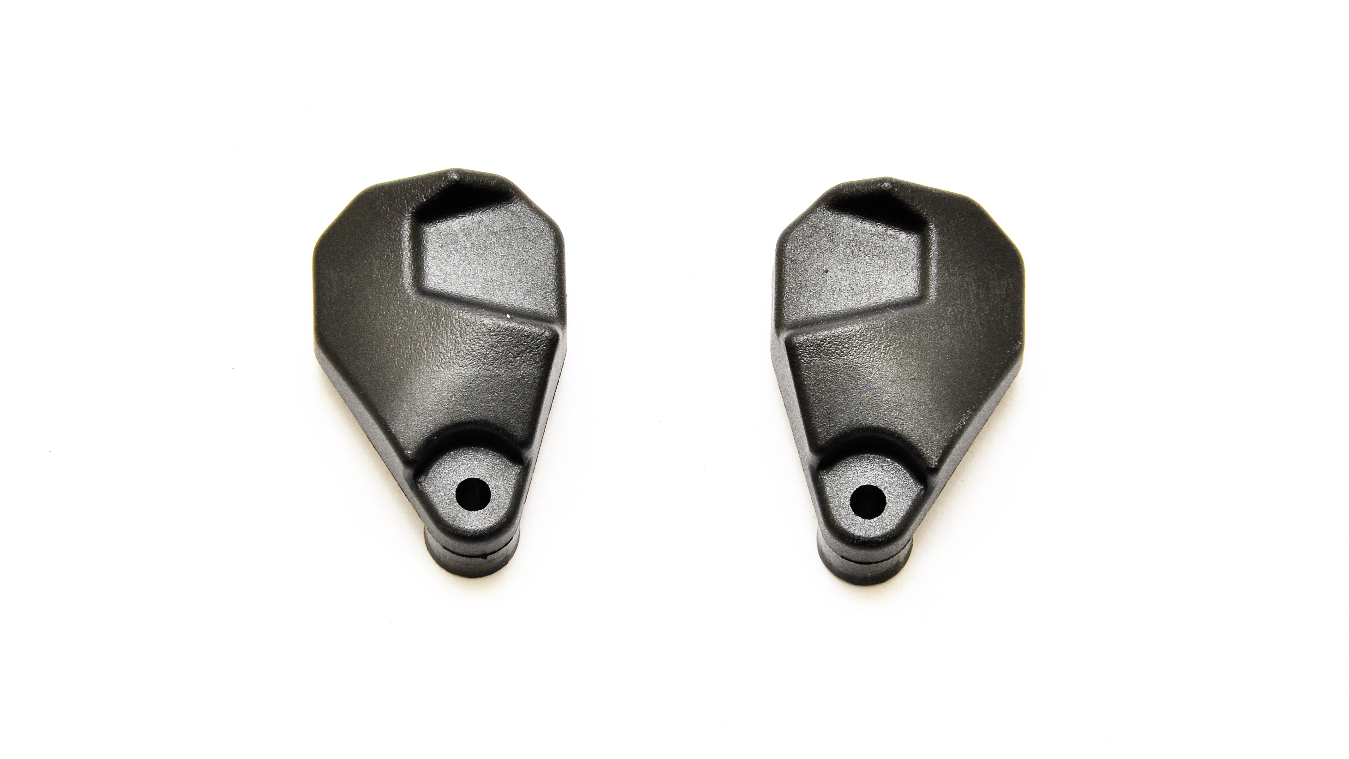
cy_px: 372
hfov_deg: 6.9
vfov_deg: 3.9
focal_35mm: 315
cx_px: 675
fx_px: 11268
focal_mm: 200
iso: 400
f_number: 22
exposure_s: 1/60
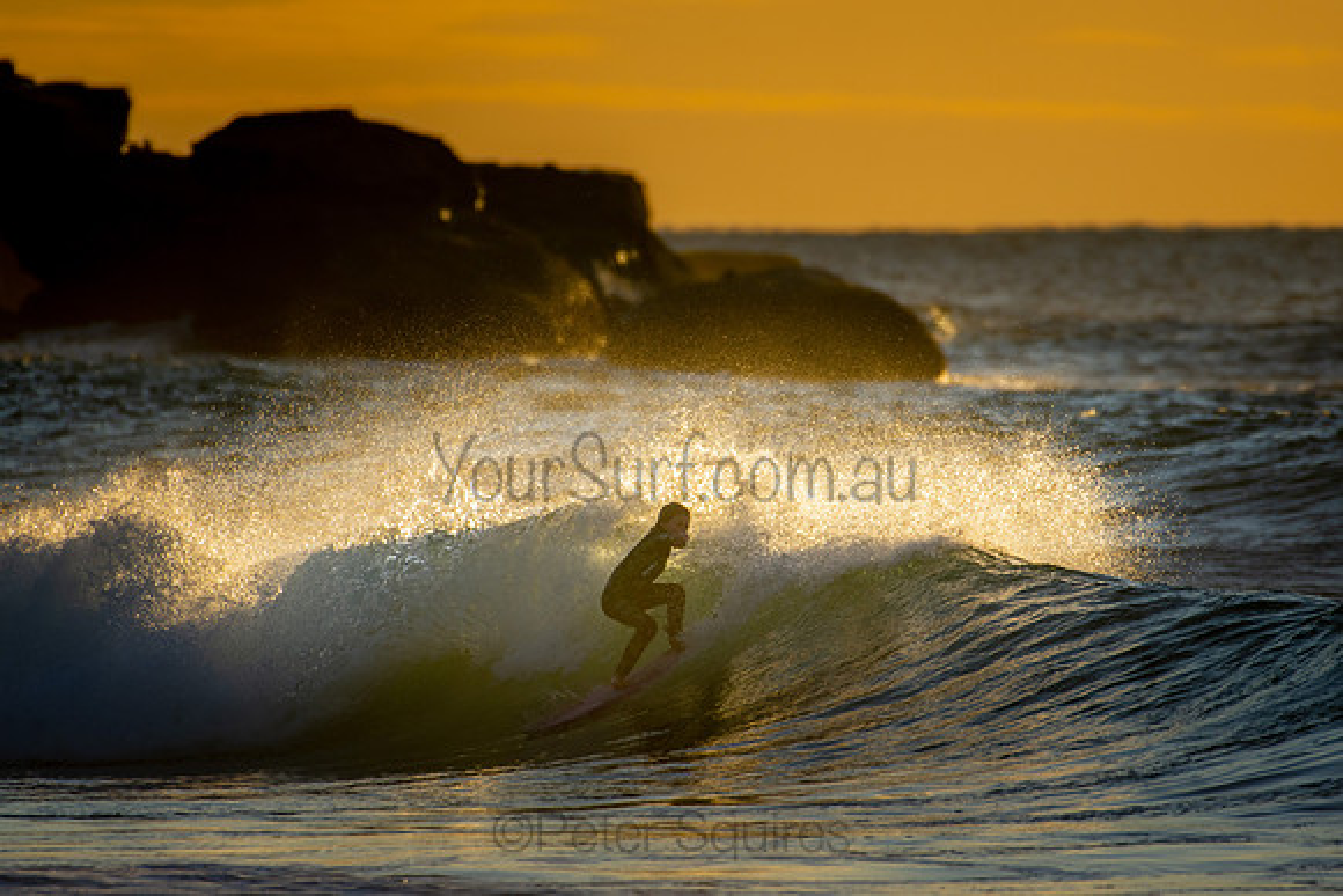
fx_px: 28868
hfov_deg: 2.7
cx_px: 672
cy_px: 448
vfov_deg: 1.8
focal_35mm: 774
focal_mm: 500
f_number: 5.6
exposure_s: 1/1250
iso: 250
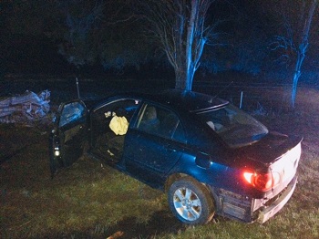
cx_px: 160
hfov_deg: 61.7
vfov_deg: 48.2
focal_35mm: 29
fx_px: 267
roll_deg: -4.2
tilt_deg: -10.9
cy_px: 120
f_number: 2.2
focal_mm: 4.15
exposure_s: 1/16
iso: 1250
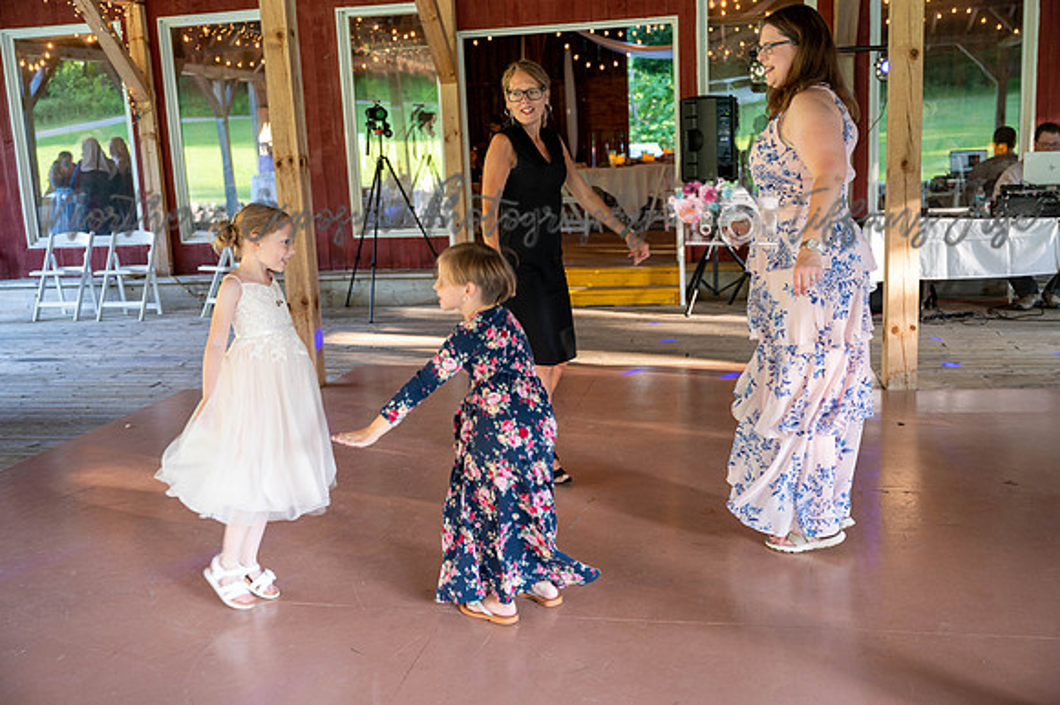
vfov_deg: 36.8
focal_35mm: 36
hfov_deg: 53.2
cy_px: 352
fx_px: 1059
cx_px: 530
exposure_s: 1/125
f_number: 2.8
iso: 1000
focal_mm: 36
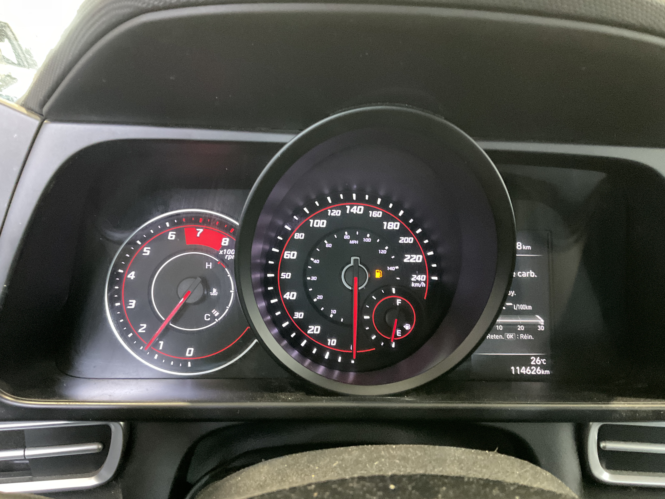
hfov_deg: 61.7
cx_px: 332
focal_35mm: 29
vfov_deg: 48.2
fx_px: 557
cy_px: 250
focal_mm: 3
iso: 500
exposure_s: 1/24
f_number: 1.8
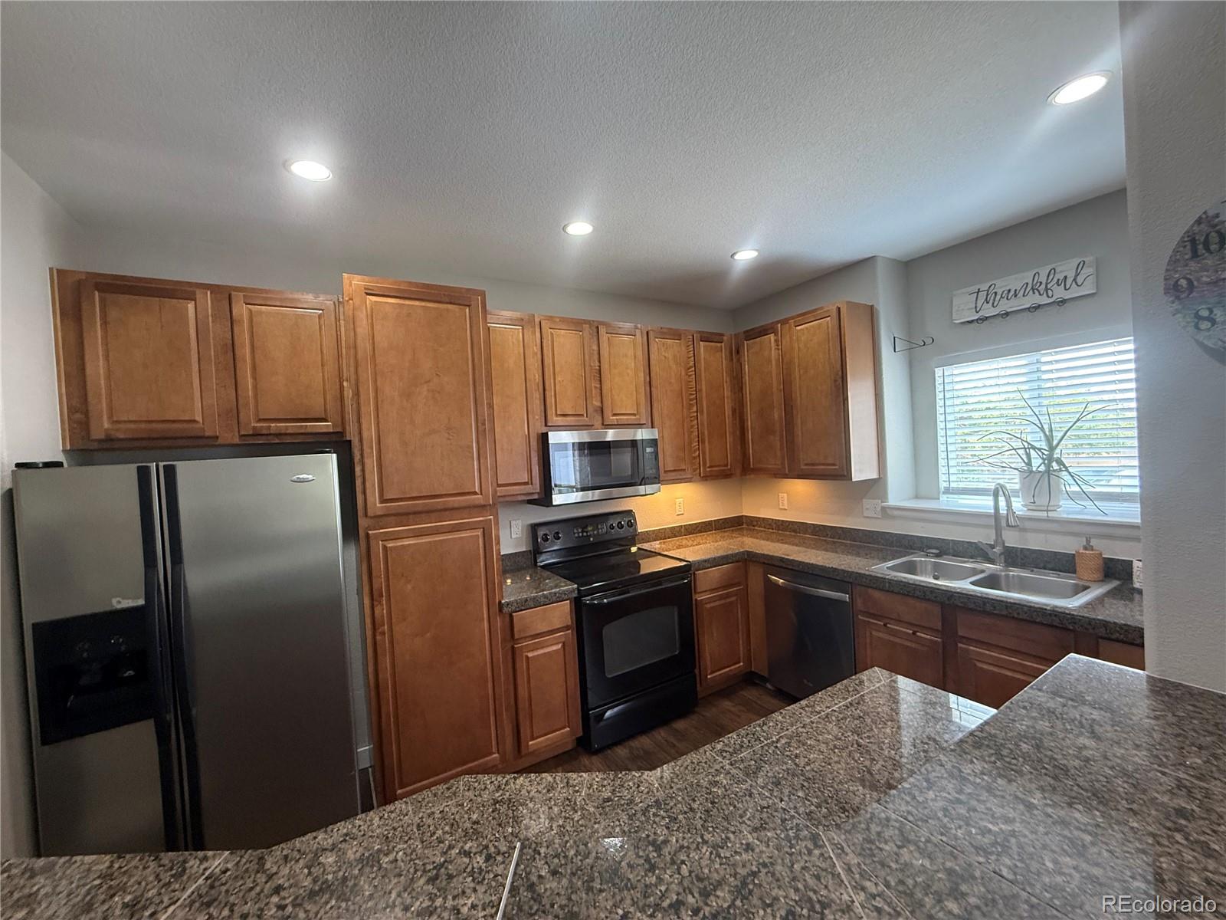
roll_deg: +3.1
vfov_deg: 85.7
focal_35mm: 14
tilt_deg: -0.6
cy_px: 460
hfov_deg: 102.1
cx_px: 613
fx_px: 496
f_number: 2.2
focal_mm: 2.22
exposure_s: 1/60
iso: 320
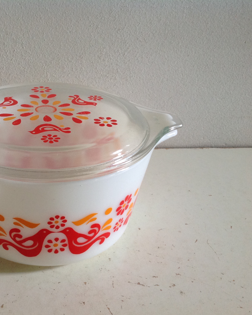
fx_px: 429
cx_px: 48
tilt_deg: -27.9
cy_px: 158
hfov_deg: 31.8
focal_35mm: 46
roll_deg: -0.7
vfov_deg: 40.3
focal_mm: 4.28
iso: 100
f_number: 2.4
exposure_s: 1/15
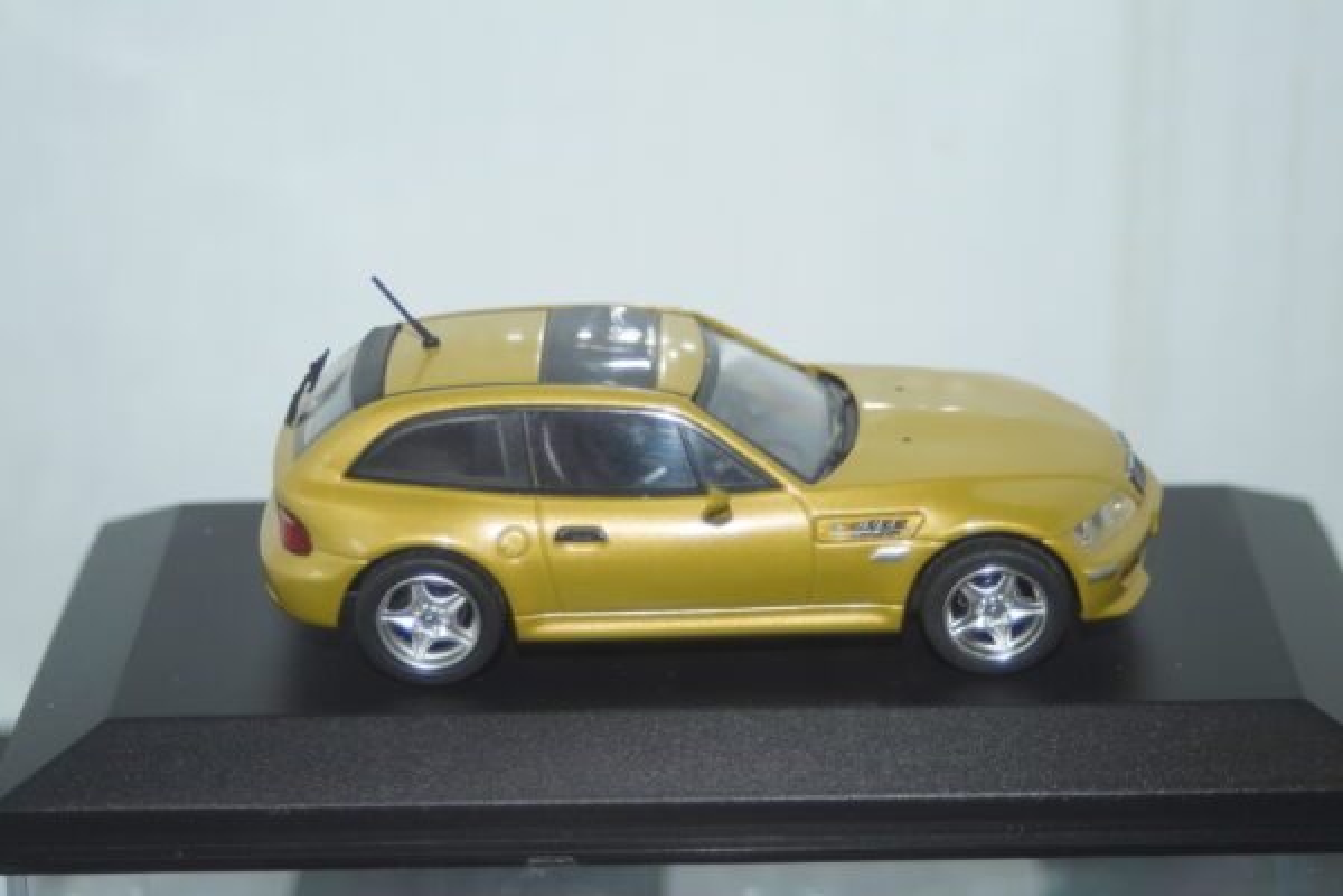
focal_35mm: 82
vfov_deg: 16.6
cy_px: 448
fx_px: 3077
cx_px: 672
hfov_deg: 24.6
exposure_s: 1/80
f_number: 5
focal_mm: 55
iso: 200
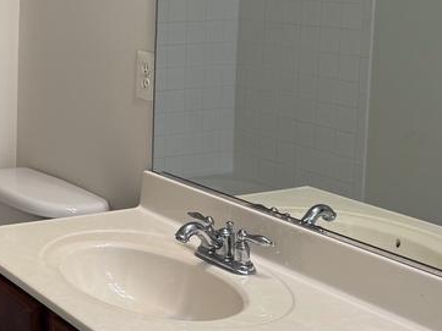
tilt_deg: -6.9
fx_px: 869
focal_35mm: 68
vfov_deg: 21.3
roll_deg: -0.5
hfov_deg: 26.2
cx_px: -51
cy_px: 60
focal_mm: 6.76
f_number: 1.78
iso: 100
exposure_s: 1/120
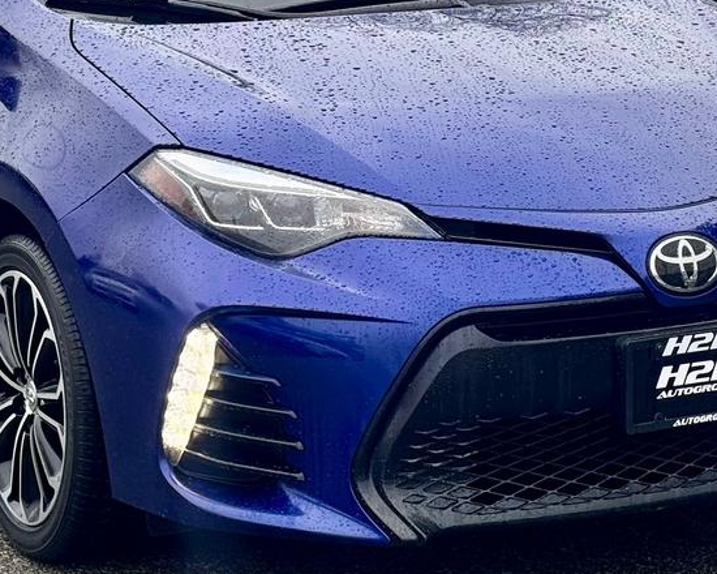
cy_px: 120
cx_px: 356
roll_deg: +0.3
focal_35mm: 109
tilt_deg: -6.4
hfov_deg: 17.6
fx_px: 2313
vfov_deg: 14.1
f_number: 1.78
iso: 64
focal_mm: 6.76
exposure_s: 1/267
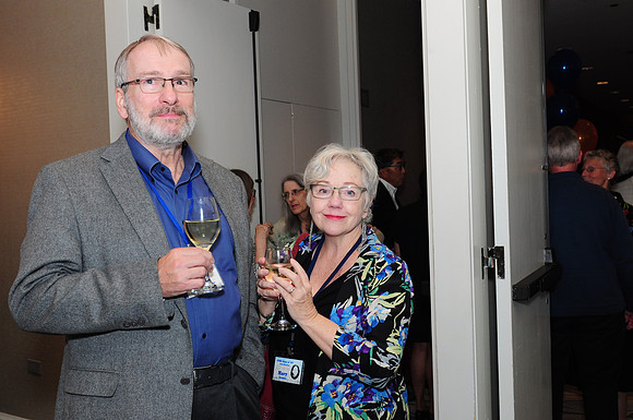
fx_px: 632
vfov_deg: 36.8
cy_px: 210
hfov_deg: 53.2
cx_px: 316
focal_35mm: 36
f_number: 5
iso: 500
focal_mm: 24
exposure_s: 1/60
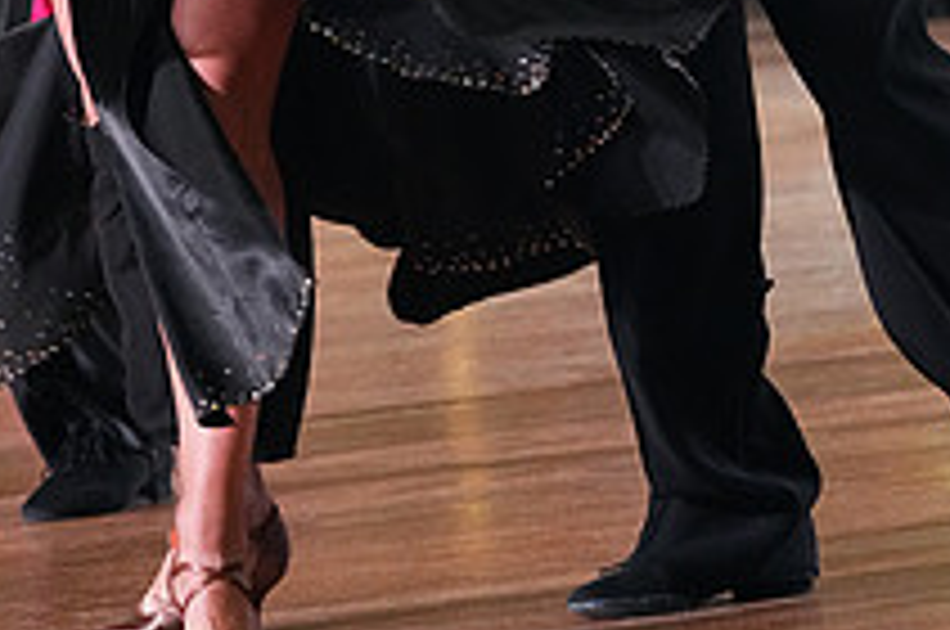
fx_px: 9433
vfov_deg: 3.8
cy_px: -279
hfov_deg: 5.8
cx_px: 322
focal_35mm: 358
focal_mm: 130
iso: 6400
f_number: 4.5
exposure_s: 1/400
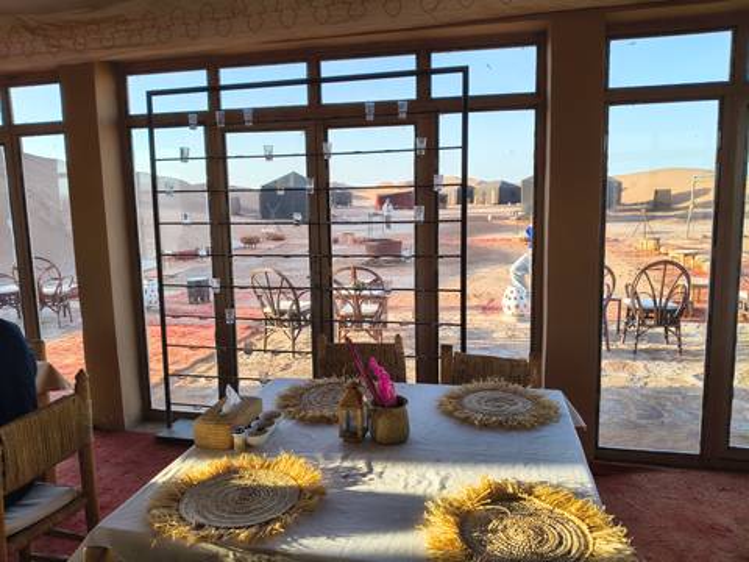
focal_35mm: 26
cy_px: 281
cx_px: 374
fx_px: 563
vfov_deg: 53.1
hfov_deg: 67.3
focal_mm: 4.81
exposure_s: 1/342
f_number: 1.8
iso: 101
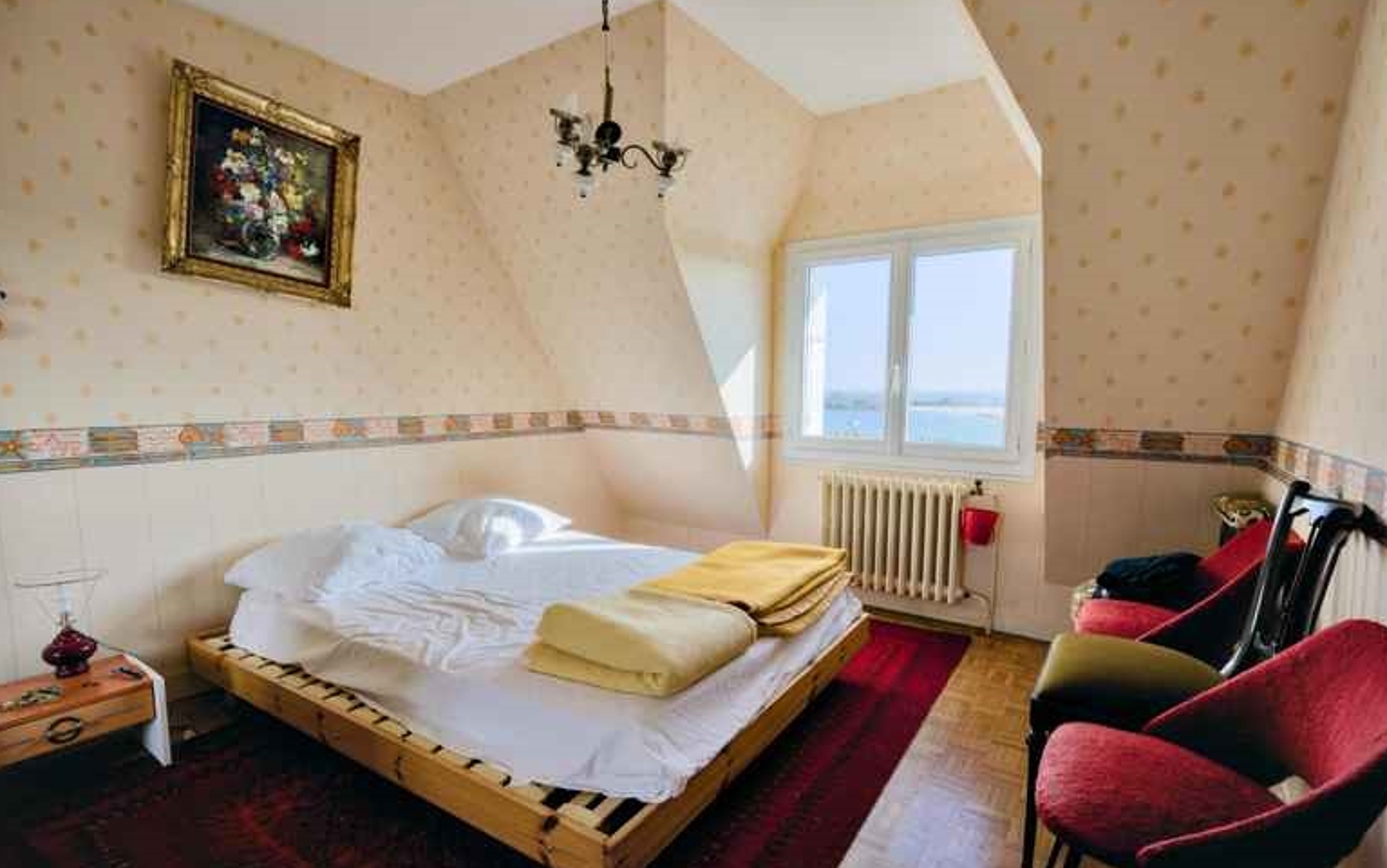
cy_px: 460
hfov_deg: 94.3
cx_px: 716
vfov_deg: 68.0
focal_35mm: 17
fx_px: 643
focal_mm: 16
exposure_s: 1/1250
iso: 800
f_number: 8
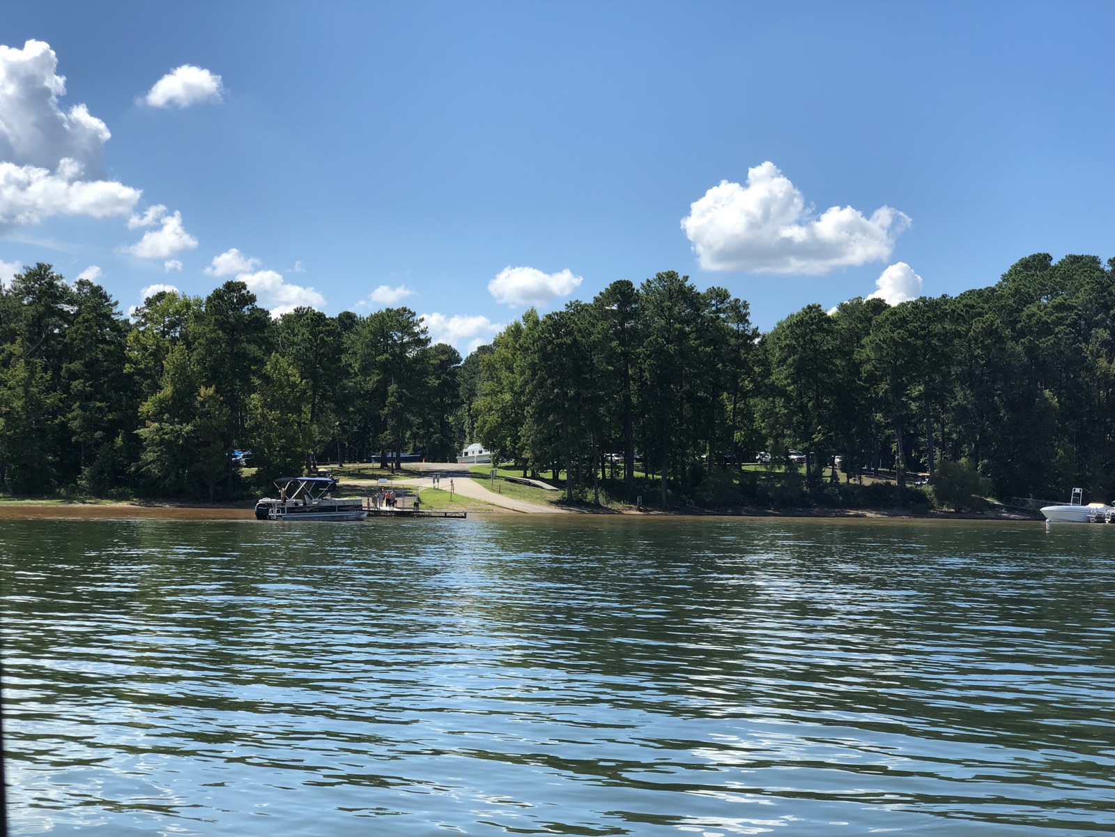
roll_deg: -1.8
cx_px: 558
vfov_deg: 28.0
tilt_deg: +2.7
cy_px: 418
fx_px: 1675
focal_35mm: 52
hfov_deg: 36.8
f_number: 2.4
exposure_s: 1/1143
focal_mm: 6
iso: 16
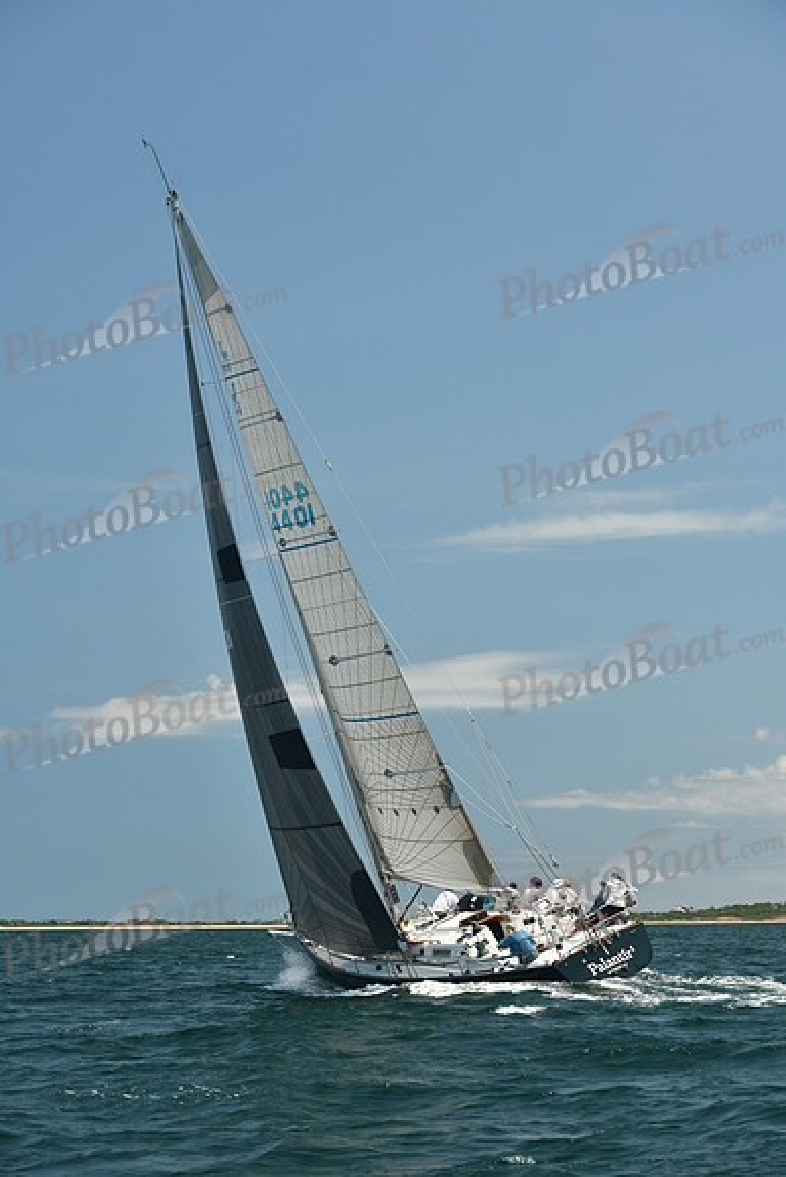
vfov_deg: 28.8
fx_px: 2291
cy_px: 588
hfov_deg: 19.5
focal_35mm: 70
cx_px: 393
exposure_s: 1/640
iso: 320
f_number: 7.1
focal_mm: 70
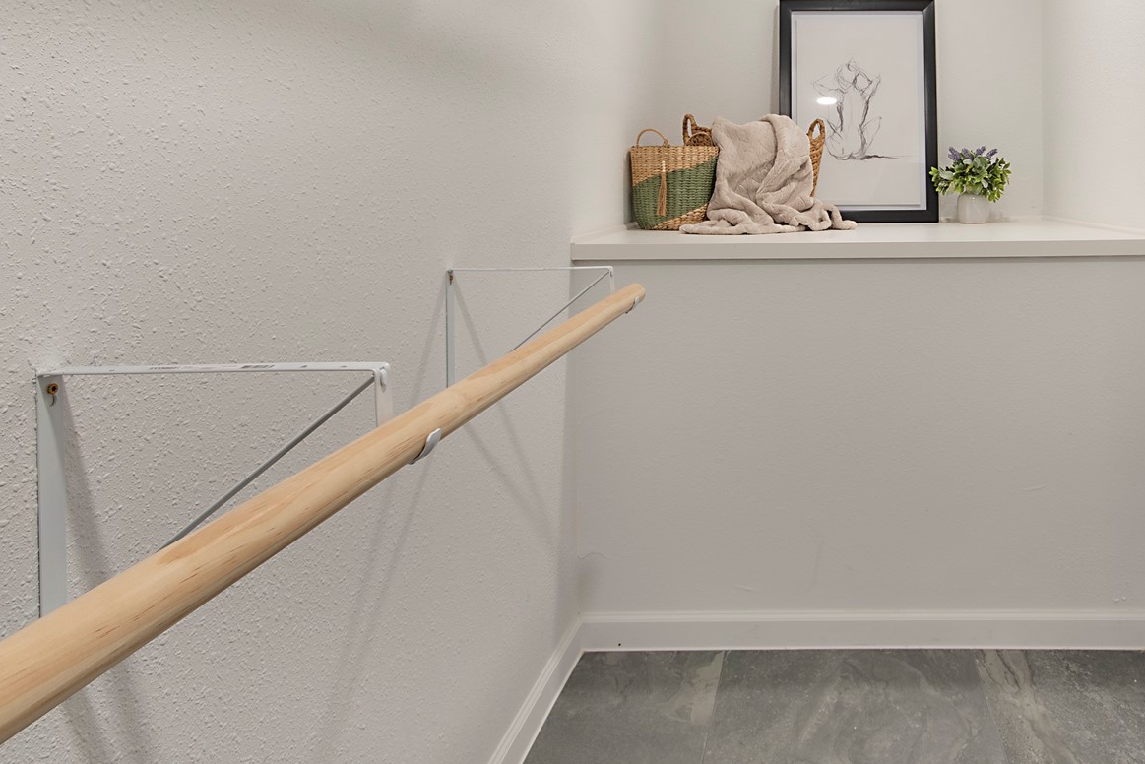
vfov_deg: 44.4
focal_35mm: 28
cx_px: 810
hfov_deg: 62.9
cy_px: 162
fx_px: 891
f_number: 11
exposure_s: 1/3
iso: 100
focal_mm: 10
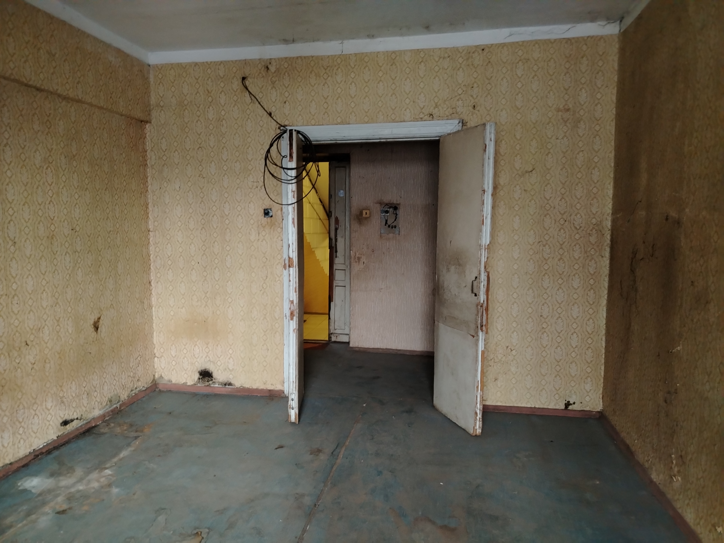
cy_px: 272
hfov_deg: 71.6
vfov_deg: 56.8
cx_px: 362
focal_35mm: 24
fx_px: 502
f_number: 1.75
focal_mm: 5.25
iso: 3350
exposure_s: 1/25
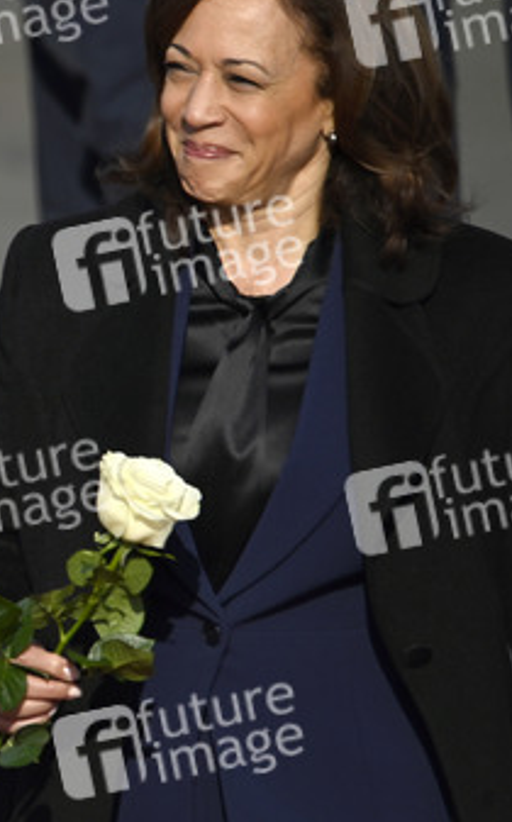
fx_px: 16266
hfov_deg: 1.8
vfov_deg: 2.9
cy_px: 376
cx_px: 250
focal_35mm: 727
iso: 160
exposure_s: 1/3200
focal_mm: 600
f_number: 6.3
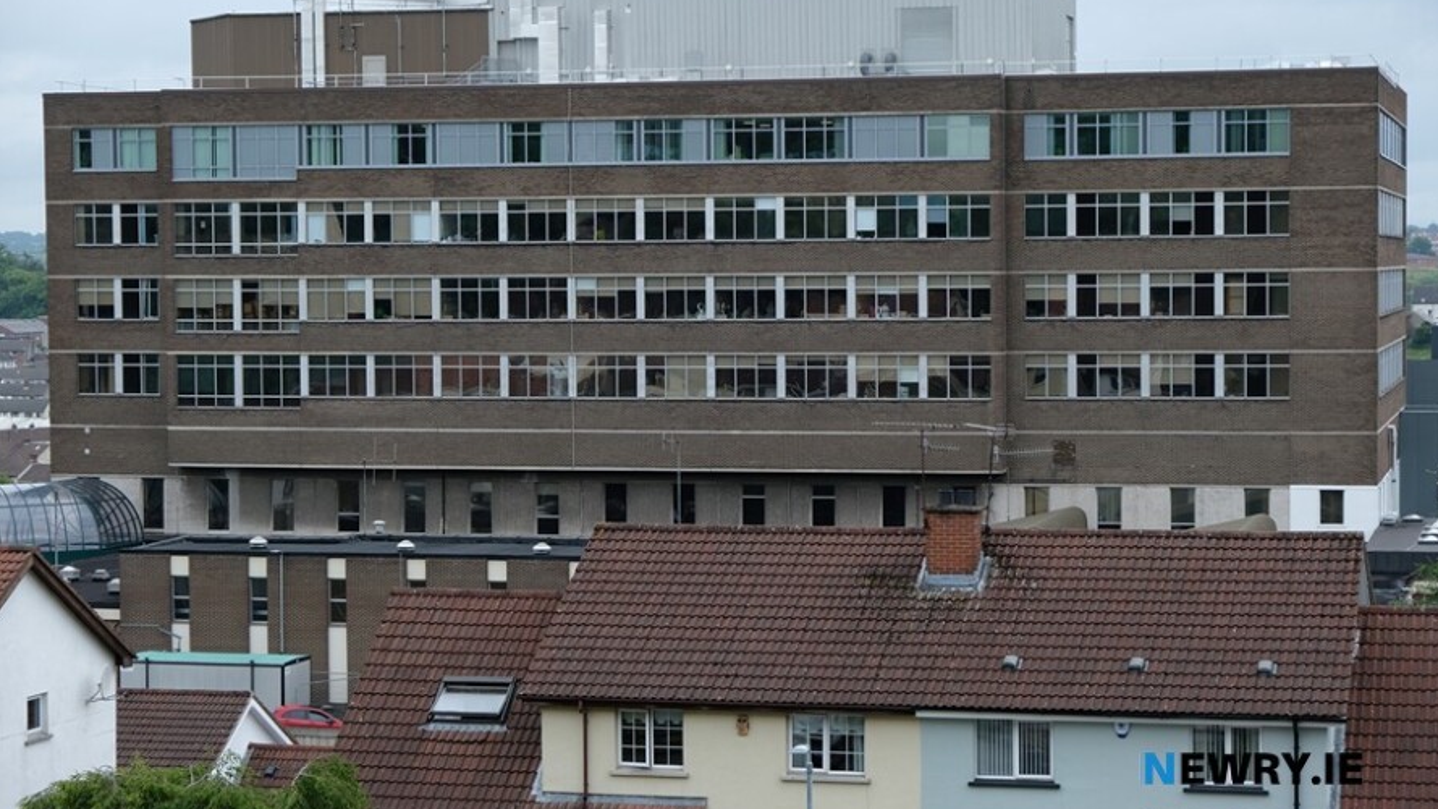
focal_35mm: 88
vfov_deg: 13.7
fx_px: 3355
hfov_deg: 24.2
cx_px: 725
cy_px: 359
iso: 800
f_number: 5
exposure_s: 1/1800
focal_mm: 55
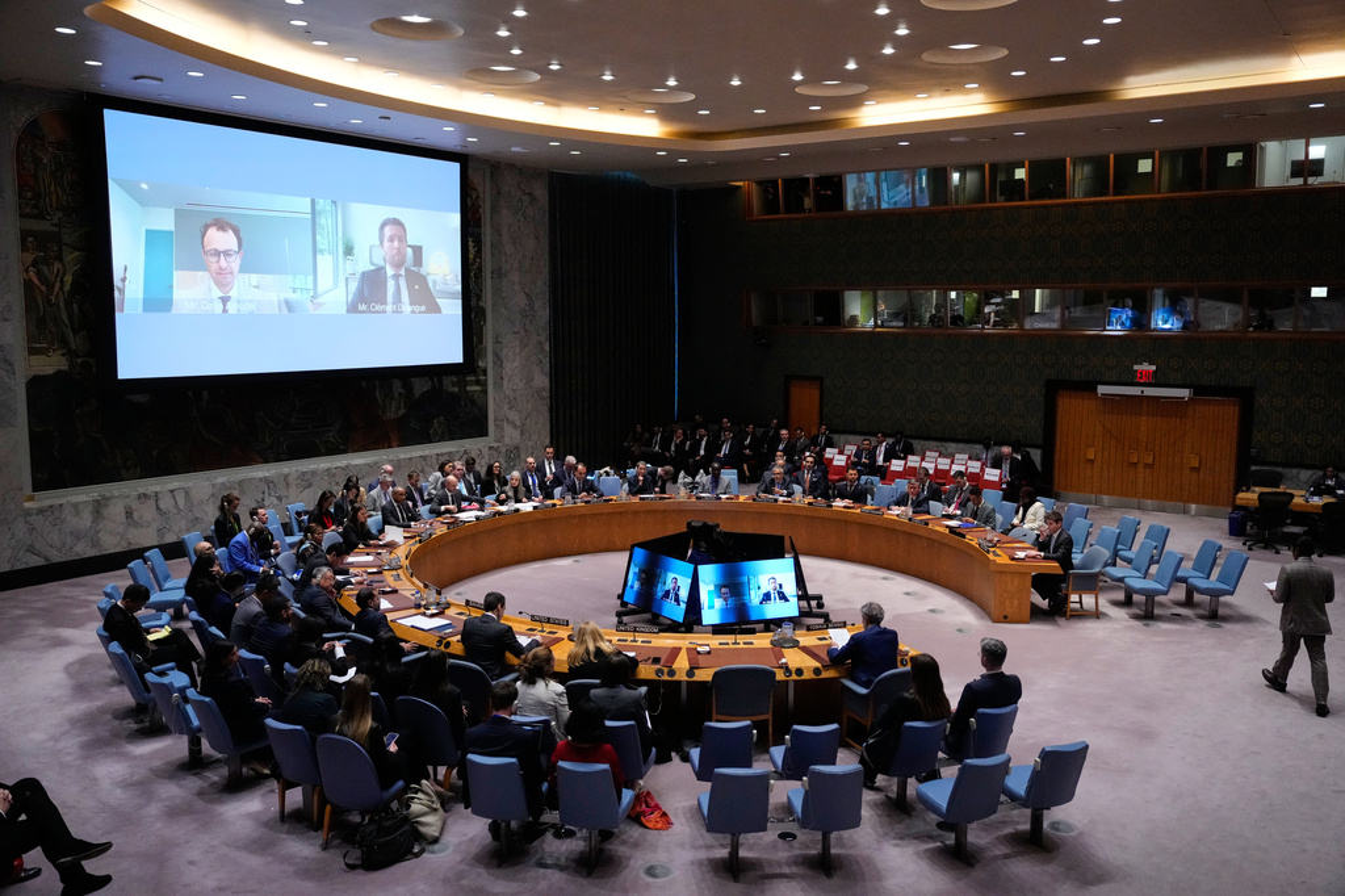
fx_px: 1083
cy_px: 448
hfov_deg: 63.7
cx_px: 672
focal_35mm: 29
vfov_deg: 44.9
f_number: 2.8
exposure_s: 1/500
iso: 5000
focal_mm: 29
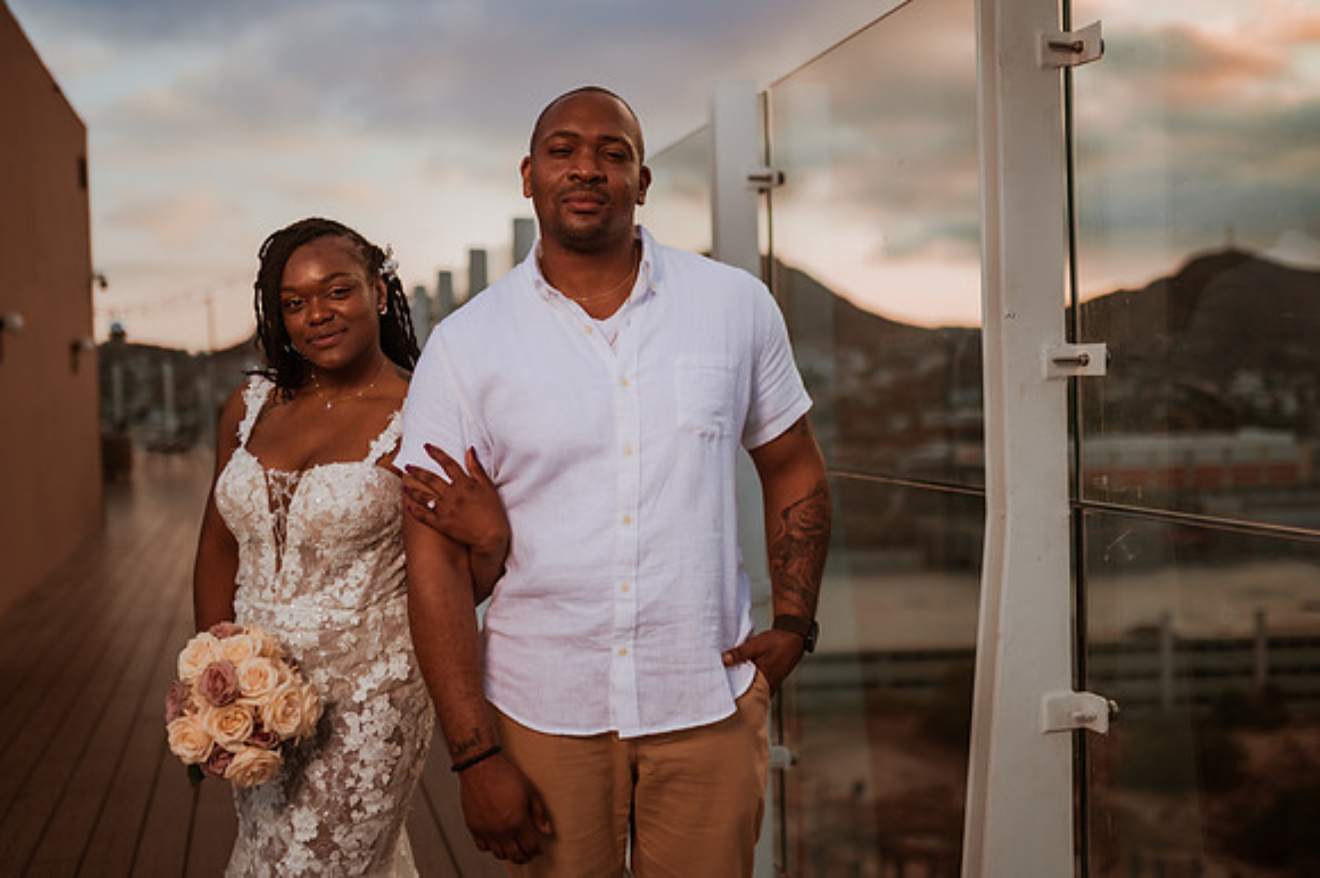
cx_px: 637
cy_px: 424
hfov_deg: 52.9
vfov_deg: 36.6
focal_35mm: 36
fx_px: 1327
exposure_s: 1/4000
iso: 160
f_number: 1.4
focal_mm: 35
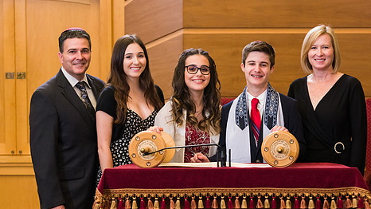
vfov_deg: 6.7
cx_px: 225
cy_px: 96
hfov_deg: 12.0
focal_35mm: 180
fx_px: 1771
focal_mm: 122
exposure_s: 1/200
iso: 1000
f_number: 5.6
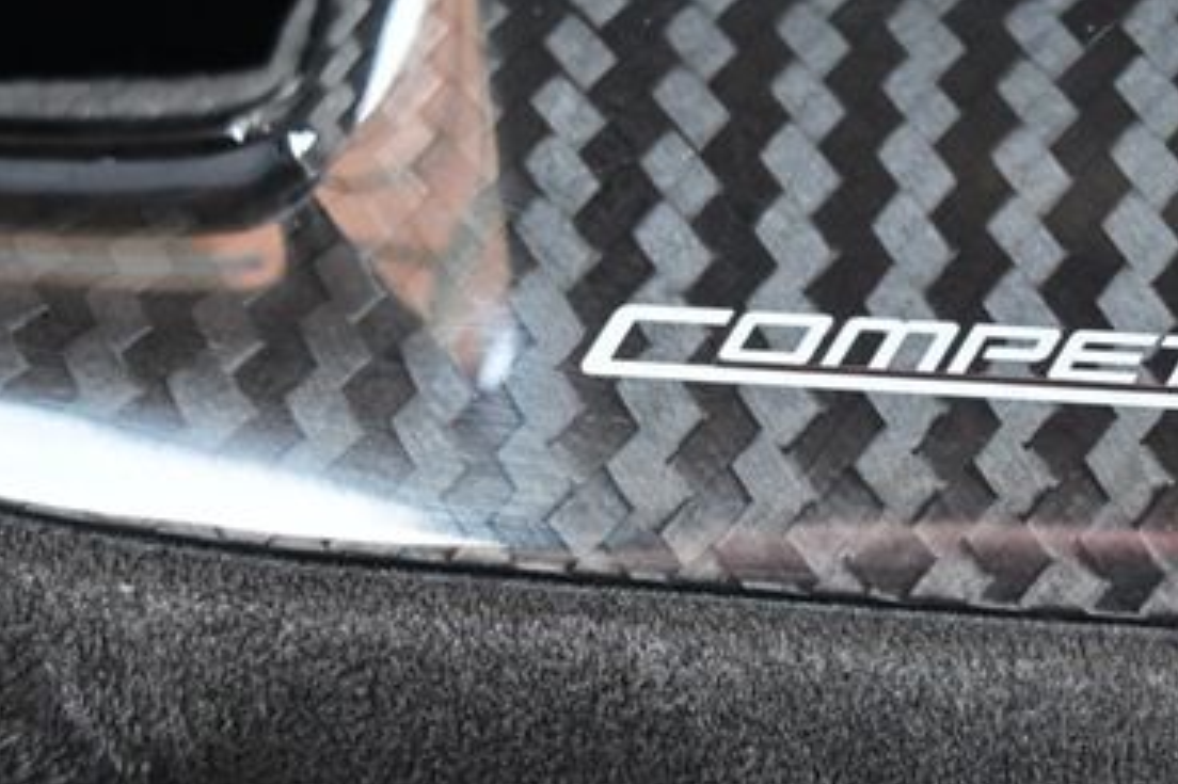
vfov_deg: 14.5
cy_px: 342
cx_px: 1012
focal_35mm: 94
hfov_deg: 21.3
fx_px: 3074
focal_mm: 36
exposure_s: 1/60
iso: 1800
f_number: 5.3
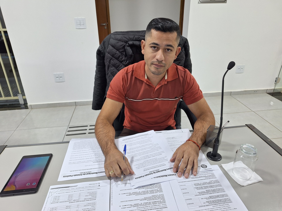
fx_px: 187
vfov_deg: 58.9
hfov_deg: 73.9
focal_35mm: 23
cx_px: 141
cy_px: 106
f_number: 1.8
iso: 100
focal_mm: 5.54
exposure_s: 1/40
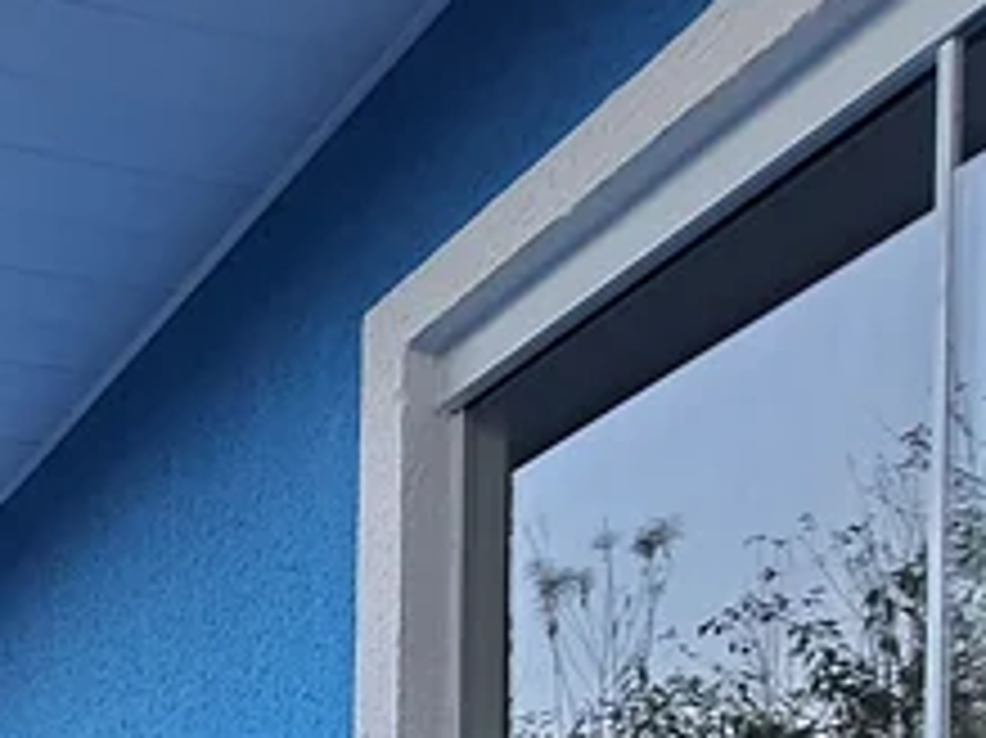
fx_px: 1395
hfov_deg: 31.7
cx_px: -230
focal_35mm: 49
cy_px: 1276
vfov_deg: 21.4
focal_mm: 1.74
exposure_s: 1/60
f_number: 2.2
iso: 64
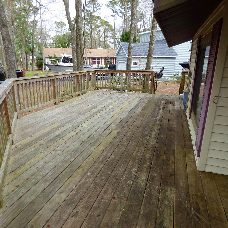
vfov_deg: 65.0
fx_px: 179
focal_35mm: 24
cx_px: 107
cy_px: 116
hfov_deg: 65.0
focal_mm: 3.58
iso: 100
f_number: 2.8
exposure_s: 1/500
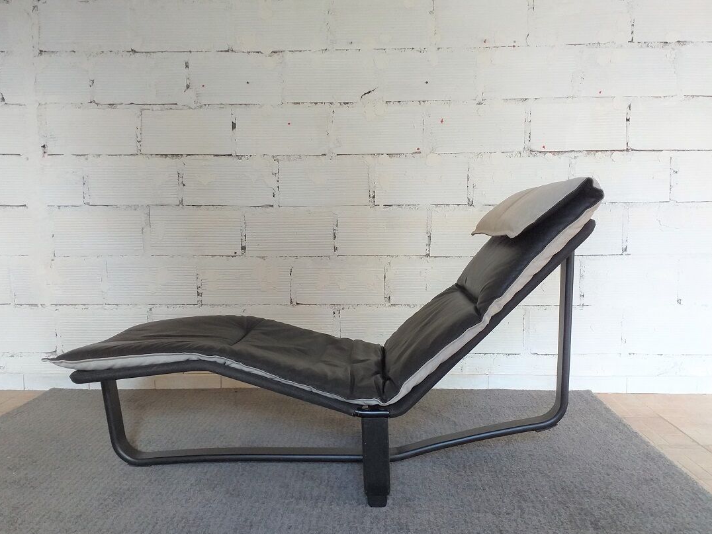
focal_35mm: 29
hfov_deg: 61.6
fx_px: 596
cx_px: 341
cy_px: 276
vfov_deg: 48.2
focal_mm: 3.6
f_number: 1.9
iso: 125
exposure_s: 1/50
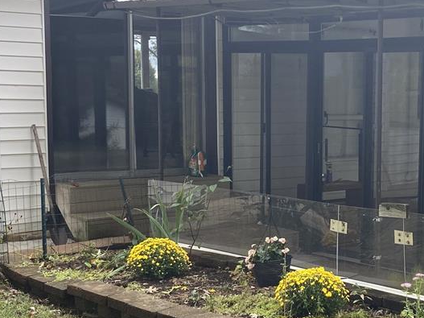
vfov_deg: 19.8
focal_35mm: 74
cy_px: 206
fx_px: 906
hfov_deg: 25.5
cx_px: 379
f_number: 1.8
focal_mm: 4.25
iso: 32
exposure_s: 1/266
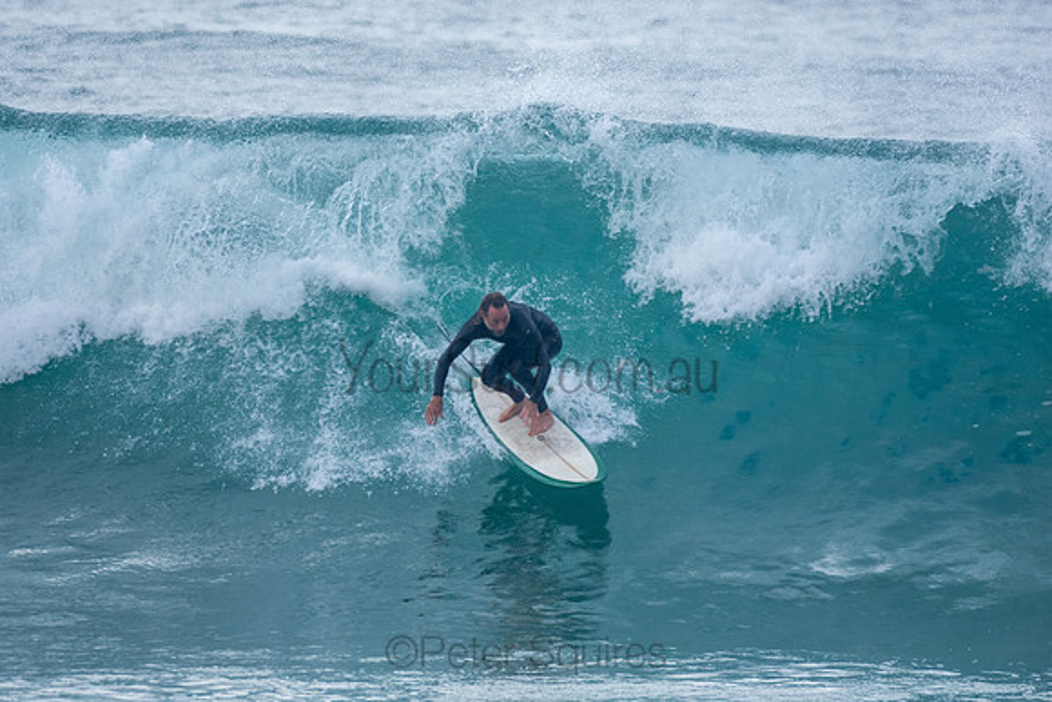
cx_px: 526
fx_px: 21044
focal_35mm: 720
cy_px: 351
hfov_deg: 2.9
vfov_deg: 1.9
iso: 560
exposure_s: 1/1250
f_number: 5.6
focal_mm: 480
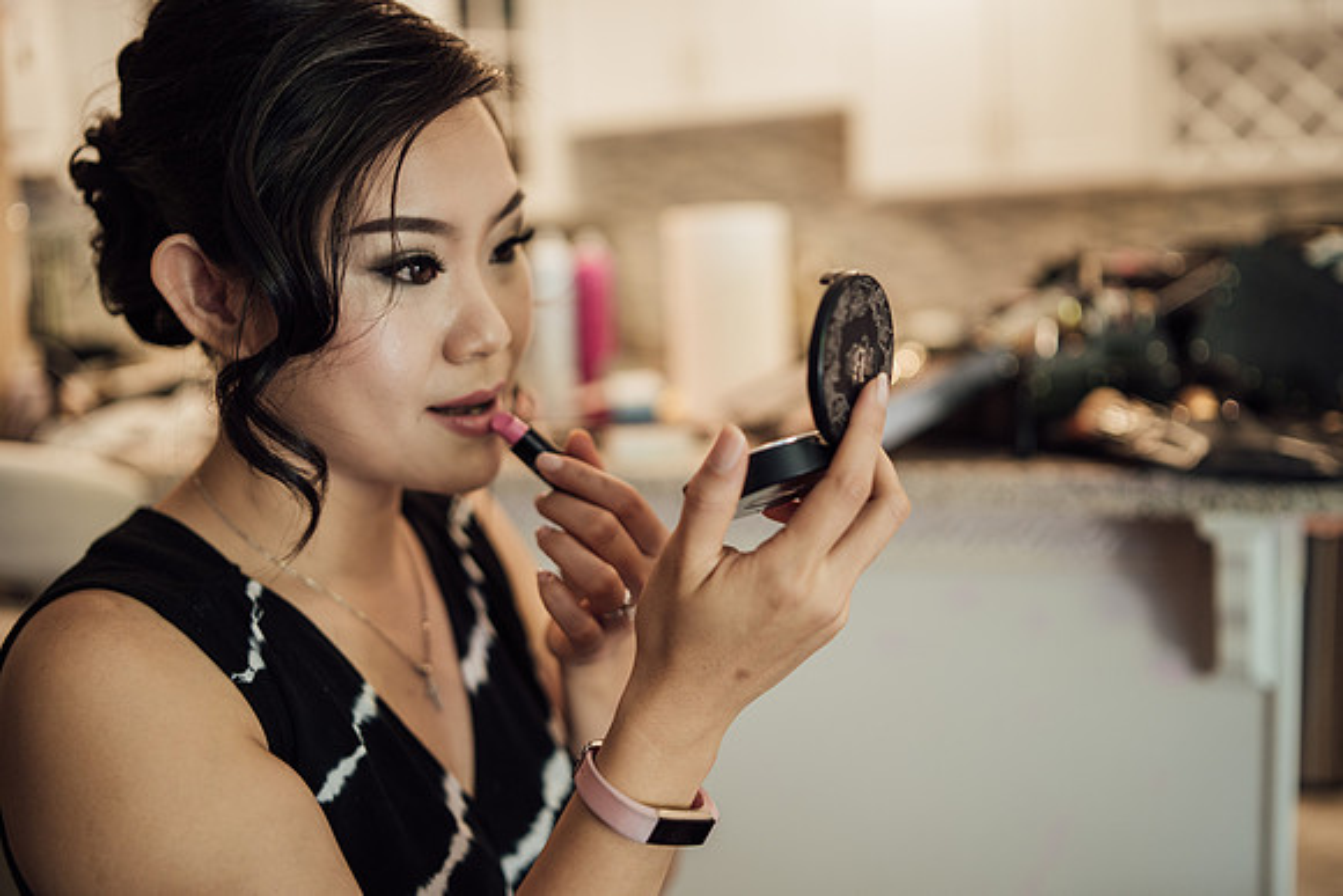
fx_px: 1306
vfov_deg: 37.9
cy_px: 448
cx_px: 672
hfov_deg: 54.4
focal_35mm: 35
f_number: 1.8
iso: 320
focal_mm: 35
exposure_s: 1/200
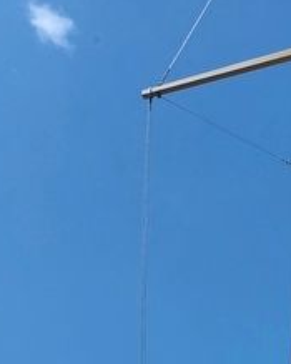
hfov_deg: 18.2
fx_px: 883
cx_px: 289
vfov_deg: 20.4
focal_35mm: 82
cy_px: 524
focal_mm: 5.56
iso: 100
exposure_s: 1/2026
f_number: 1.8
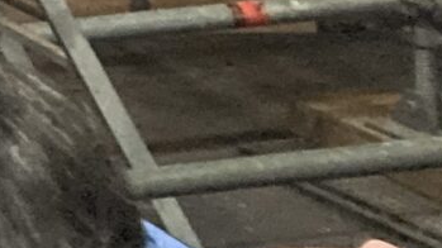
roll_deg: +1.9
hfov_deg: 8.0
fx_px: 2624
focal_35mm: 224
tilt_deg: -2.8
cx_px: -979
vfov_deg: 5.1
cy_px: -572
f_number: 1.8
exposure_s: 1/25
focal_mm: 3.99
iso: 400
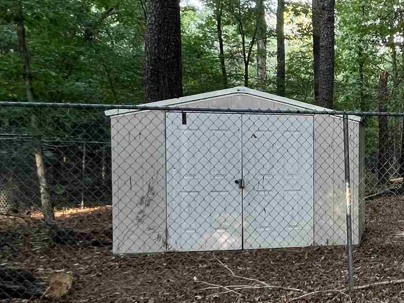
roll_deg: -1.8
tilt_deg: -2.6
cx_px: 504
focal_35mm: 39
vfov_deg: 36.8
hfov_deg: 35.5
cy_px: 157
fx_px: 455
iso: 250
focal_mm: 1.57
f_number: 1.8
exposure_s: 1/99
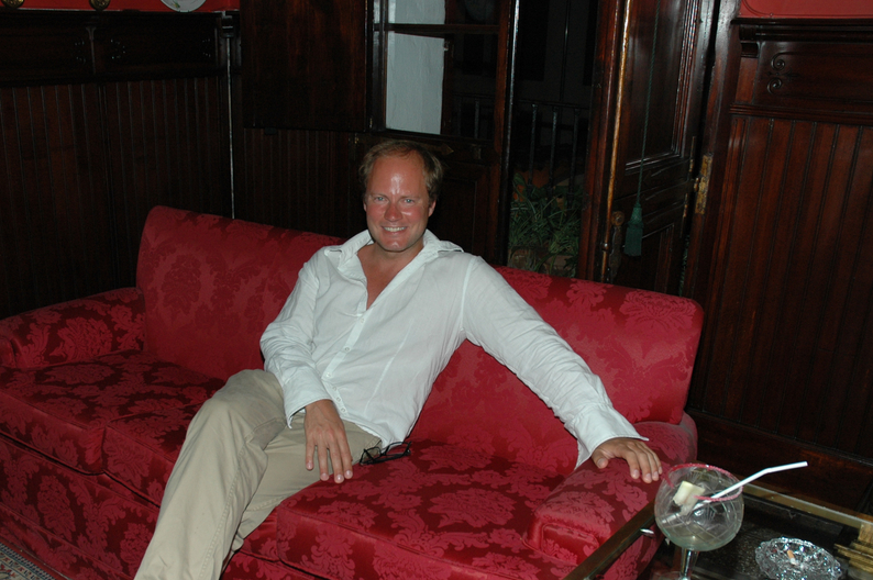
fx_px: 824
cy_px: 363
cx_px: 378
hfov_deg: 55.7
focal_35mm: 34
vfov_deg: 38.6
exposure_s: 1/60
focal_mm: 18
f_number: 5
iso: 400
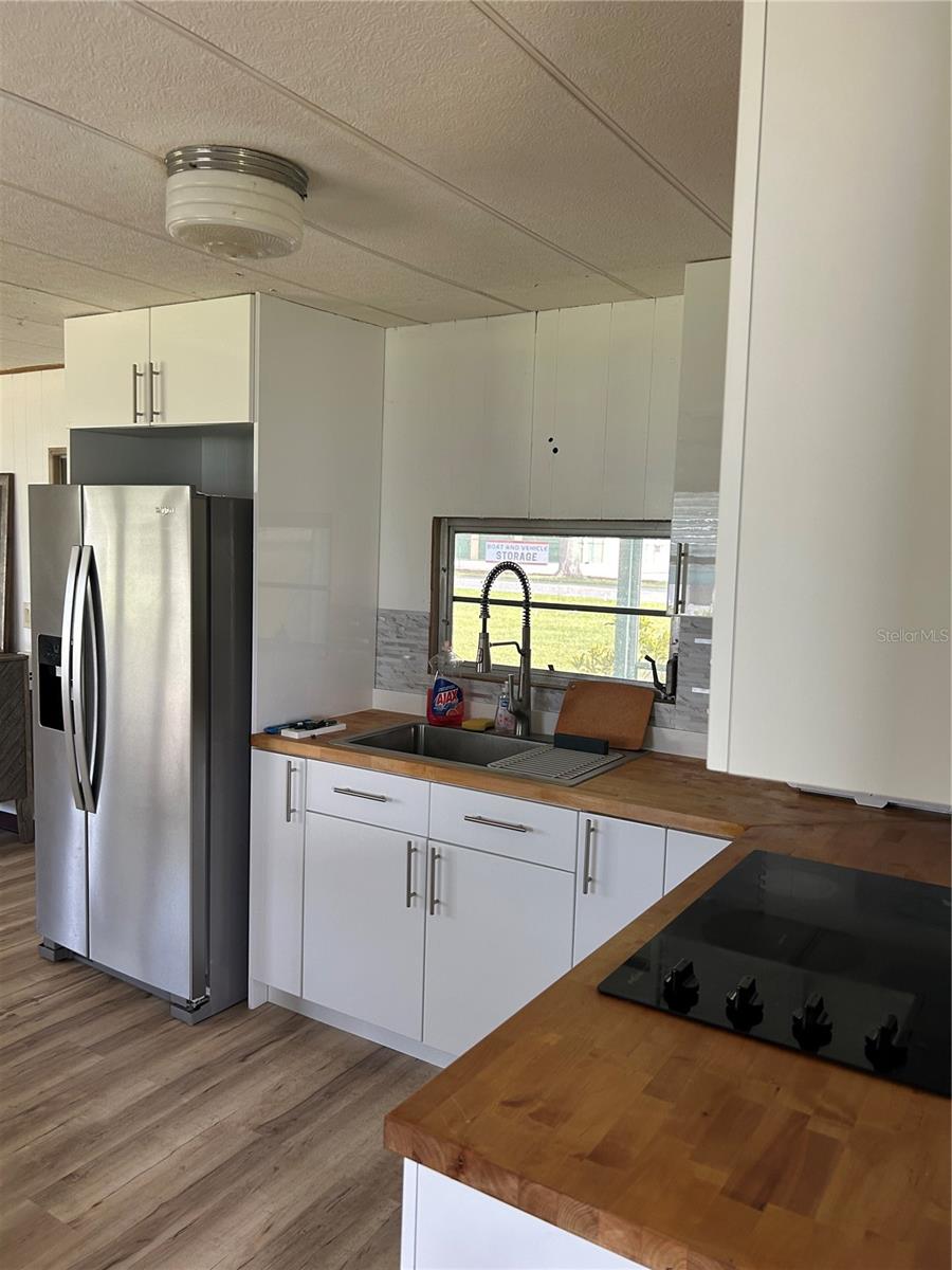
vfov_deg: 67.3
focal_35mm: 26
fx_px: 953
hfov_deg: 53.1
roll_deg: -3.5
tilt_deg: -4.3
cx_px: 476
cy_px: 635
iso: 125
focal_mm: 5.7
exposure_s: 1/116
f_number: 1.5
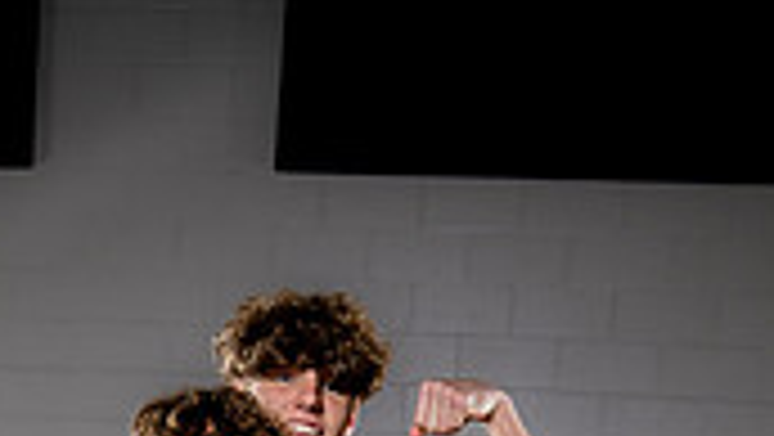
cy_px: 1007
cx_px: 216
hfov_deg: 28.3
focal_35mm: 74
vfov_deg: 12.9
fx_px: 1520
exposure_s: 1/250
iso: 320
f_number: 5.6
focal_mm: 27
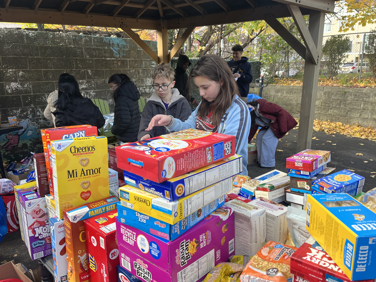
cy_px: 148
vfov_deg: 49.7
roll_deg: +0.4
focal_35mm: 28
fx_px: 304
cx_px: 192
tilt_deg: -16.1
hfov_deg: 63.4
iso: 50
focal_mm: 5.1
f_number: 1.6
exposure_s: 1/401
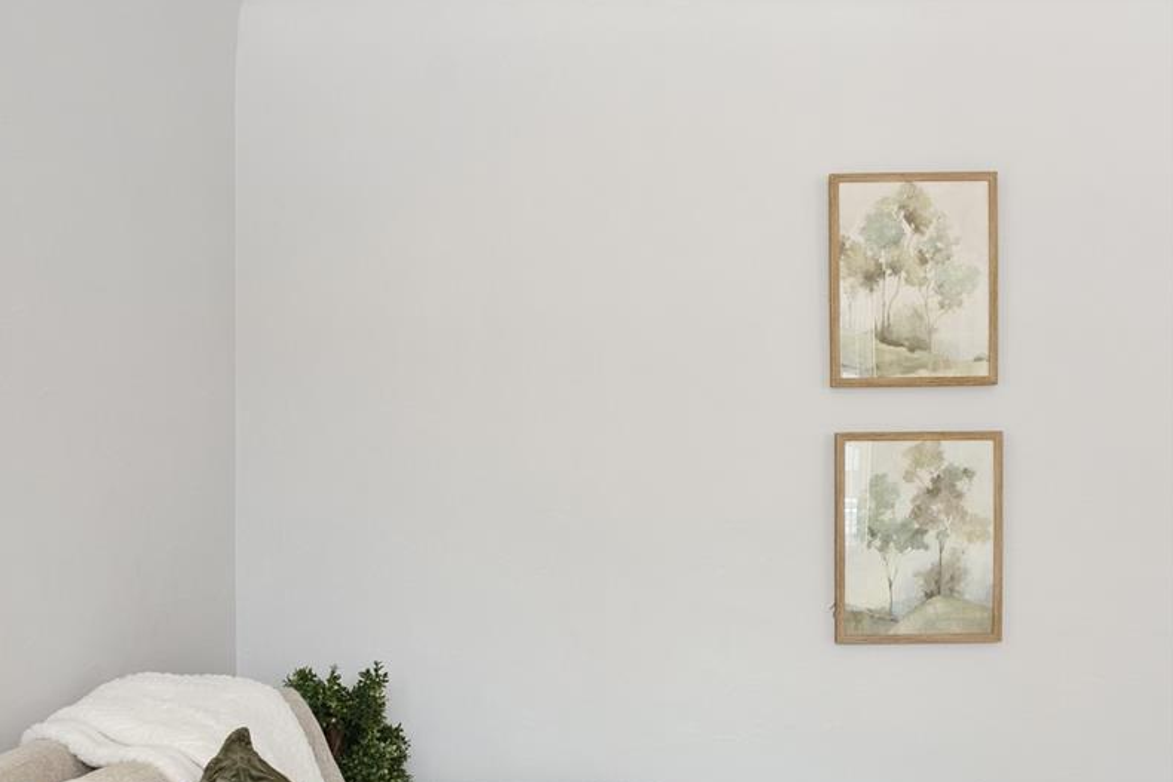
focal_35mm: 38
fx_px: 1238
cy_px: 577
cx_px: 583
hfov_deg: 50.7
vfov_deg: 34.4
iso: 400
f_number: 8
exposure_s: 1/5
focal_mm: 17
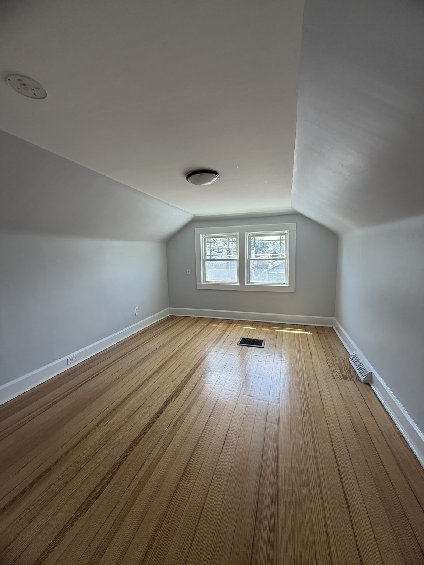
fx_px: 229
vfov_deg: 102.1
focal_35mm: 14
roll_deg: +1.2
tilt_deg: -7.1
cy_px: 282
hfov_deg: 85.7
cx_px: 212
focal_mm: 2.22
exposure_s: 1/121
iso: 100
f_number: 2.2
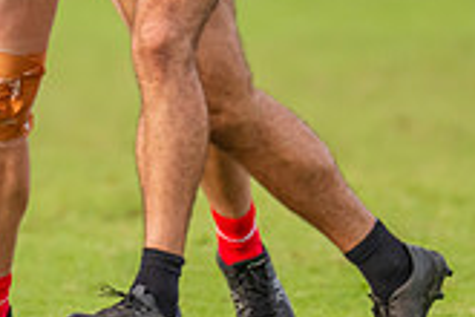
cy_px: -172
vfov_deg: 0.8
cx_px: 183
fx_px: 23418
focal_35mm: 1775
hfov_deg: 1.2
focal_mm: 420
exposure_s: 1/1600
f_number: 4.5
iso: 800
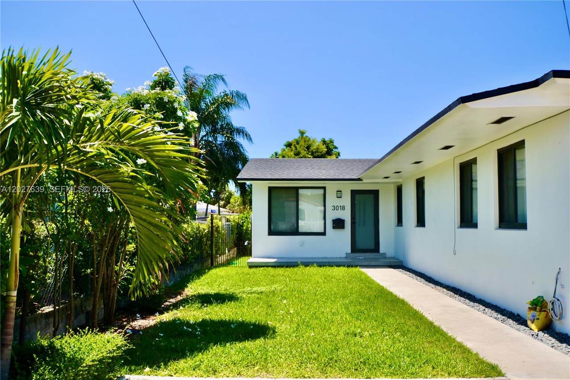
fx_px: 570
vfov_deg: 36.9
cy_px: 190
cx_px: 285
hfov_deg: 53.1
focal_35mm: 36
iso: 100
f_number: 7.1
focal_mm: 24
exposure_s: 1/200
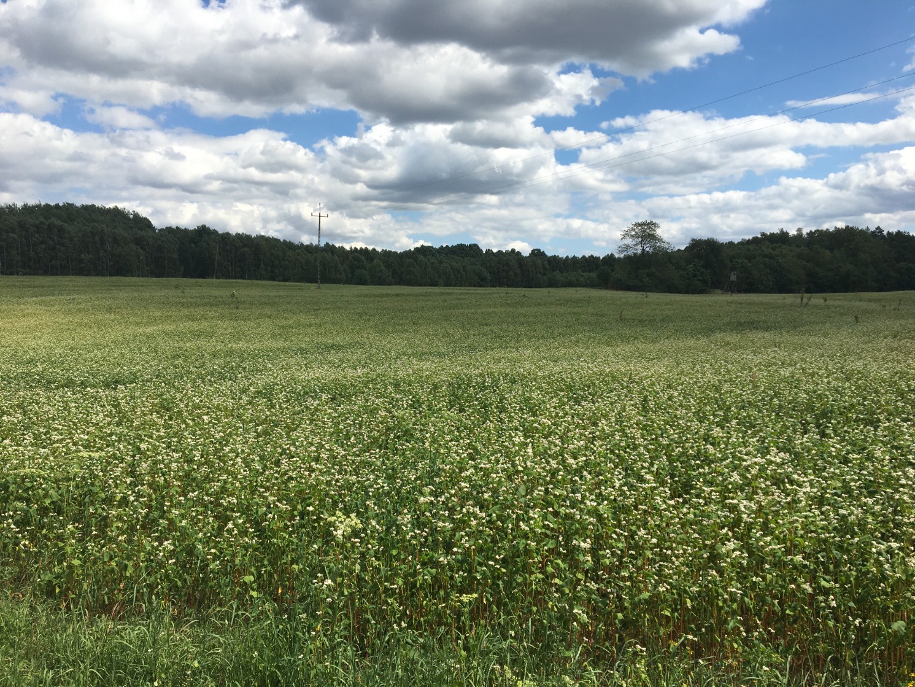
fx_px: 767
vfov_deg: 48.2
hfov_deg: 61.7
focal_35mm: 29
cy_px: 344
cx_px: 458
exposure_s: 1/2079
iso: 25
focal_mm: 4.15
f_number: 2.2
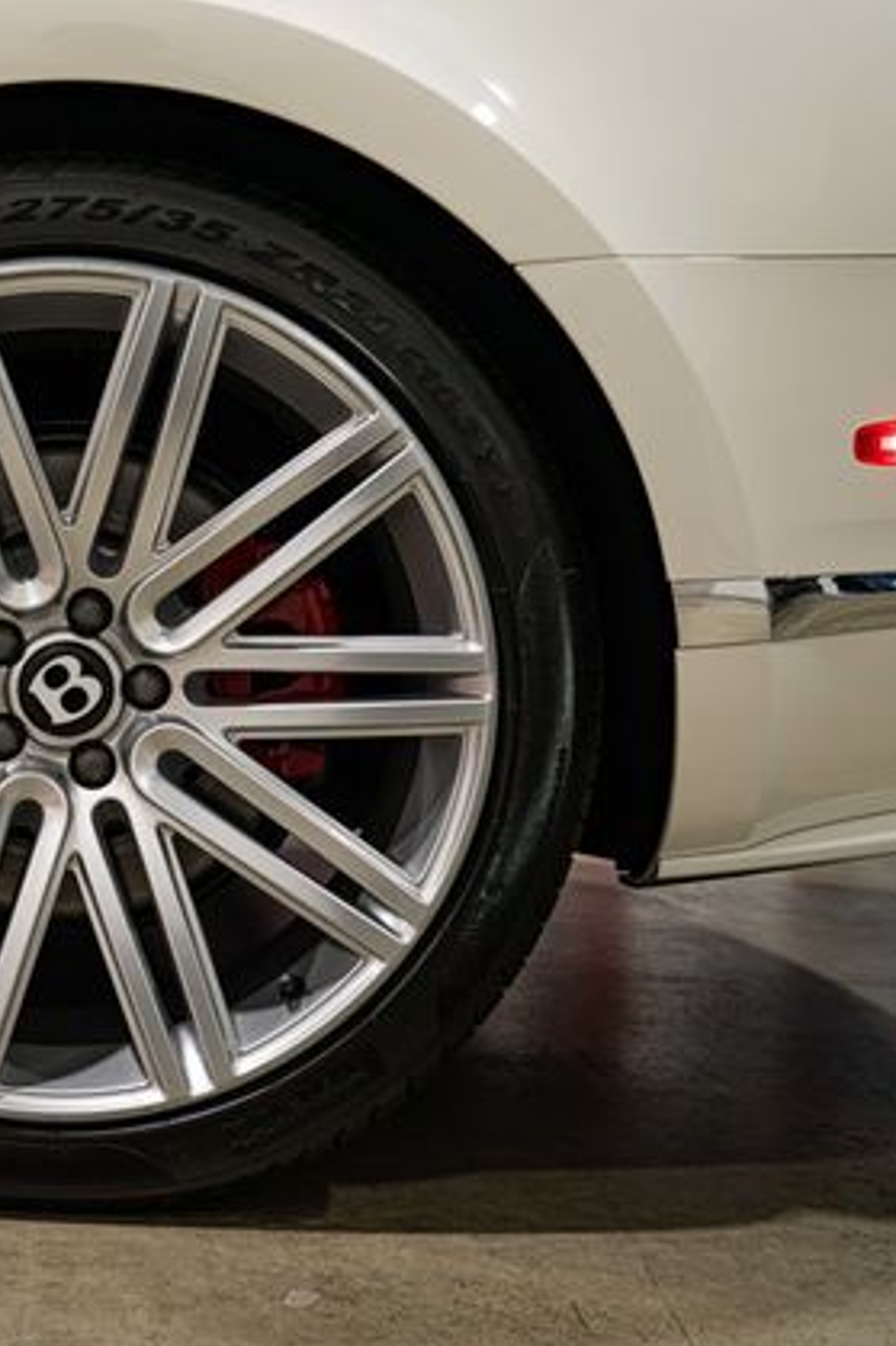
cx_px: 67
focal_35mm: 55
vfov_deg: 36.3
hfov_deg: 23.8
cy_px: 683
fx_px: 2055
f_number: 4
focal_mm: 36
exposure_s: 1/80
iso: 1000
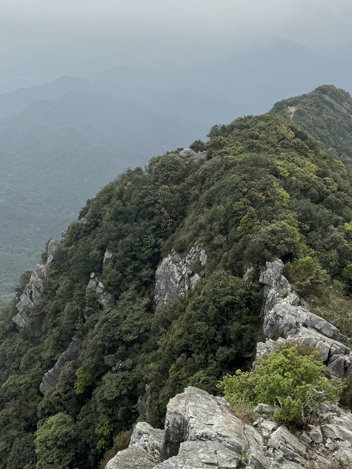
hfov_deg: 33.3
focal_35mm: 43
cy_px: 234
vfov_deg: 43.8
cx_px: 239
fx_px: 583
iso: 80
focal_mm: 6.86
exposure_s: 1/6410
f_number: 1.78
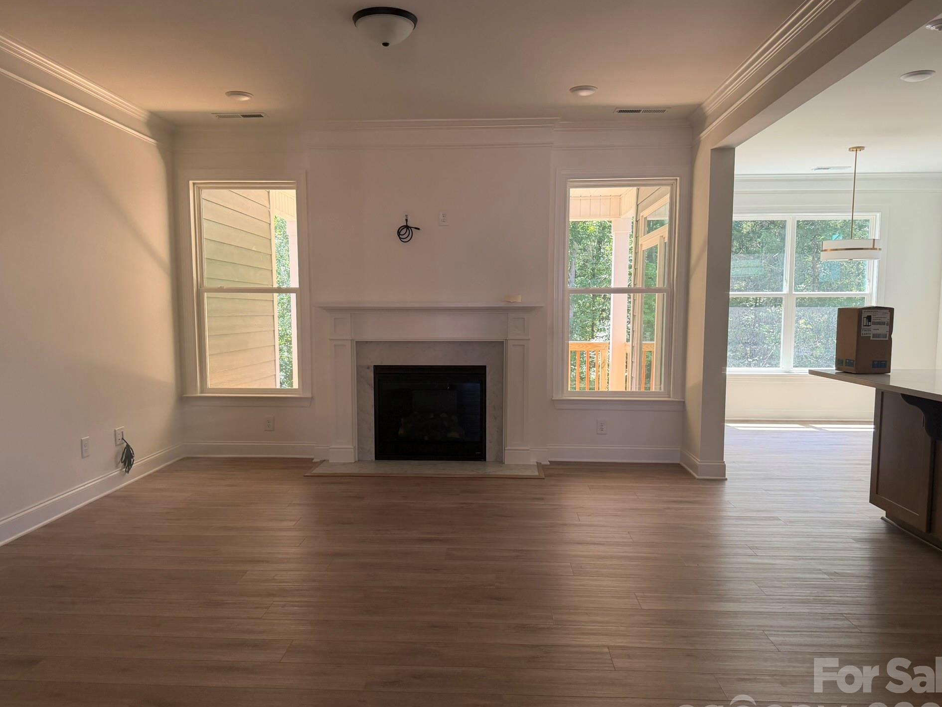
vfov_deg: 53.0
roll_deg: -0.1
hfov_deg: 67.3
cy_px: 373
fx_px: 708
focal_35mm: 26
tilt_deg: -4.9
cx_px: 463
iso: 160
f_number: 1.78
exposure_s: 1/227
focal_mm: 6.76
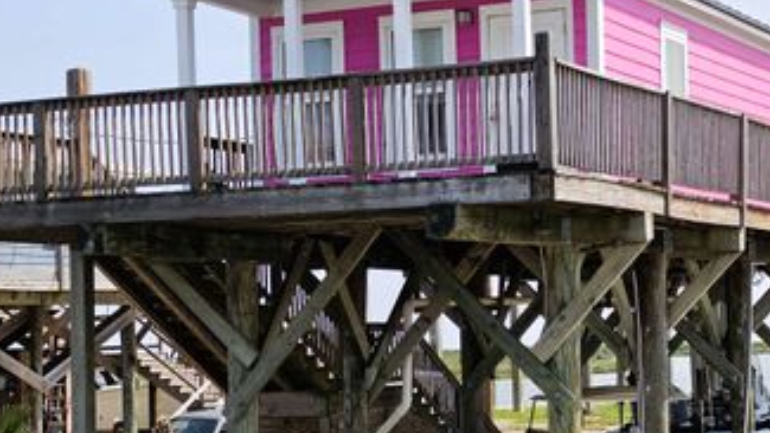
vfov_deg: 12.9
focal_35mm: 94
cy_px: 266
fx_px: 1920
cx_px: 519
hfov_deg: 22.6
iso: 32
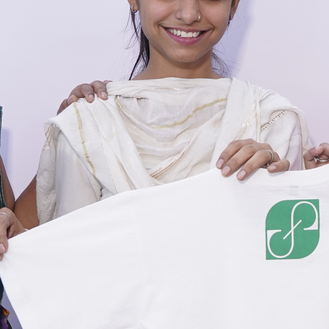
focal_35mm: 136
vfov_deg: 12.8
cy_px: 256
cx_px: 309
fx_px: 1462
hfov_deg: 12.7
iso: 640
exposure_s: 1/50
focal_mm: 36
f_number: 4
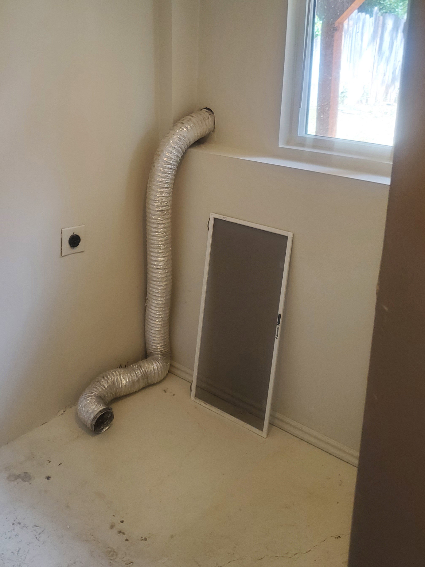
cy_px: 202
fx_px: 638
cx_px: 150
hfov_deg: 36.5
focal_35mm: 39
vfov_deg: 47.3
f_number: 1.5
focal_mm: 4.3
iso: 125
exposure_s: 1/120
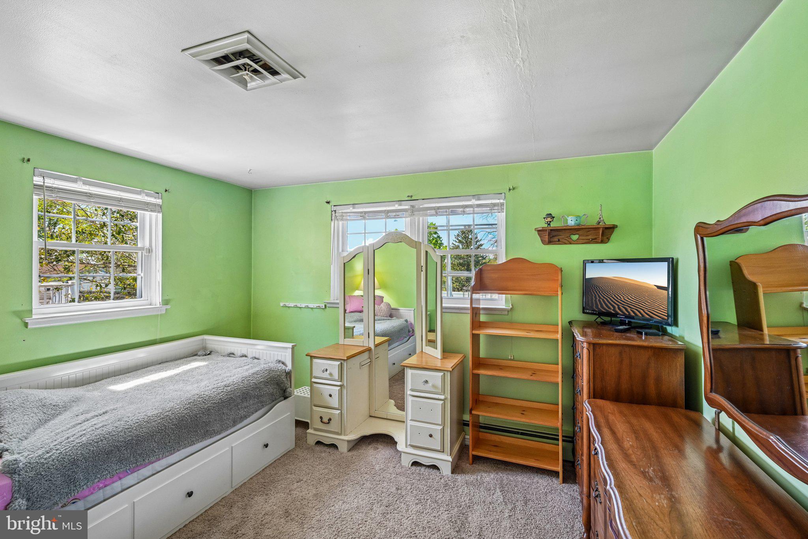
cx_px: 404
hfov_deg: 96.7
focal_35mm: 16
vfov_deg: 73.7
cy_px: 270
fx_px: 359
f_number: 8
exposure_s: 1/60
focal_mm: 16
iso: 800
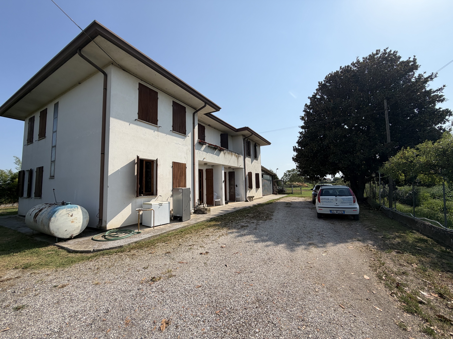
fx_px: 183
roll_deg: +2.1
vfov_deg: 85.7
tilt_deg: +4.5
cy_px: 170
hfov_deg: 102.1
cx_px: 226
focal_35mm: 14
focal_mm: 2.22
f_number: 2.2
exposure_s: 1/1167
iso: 20
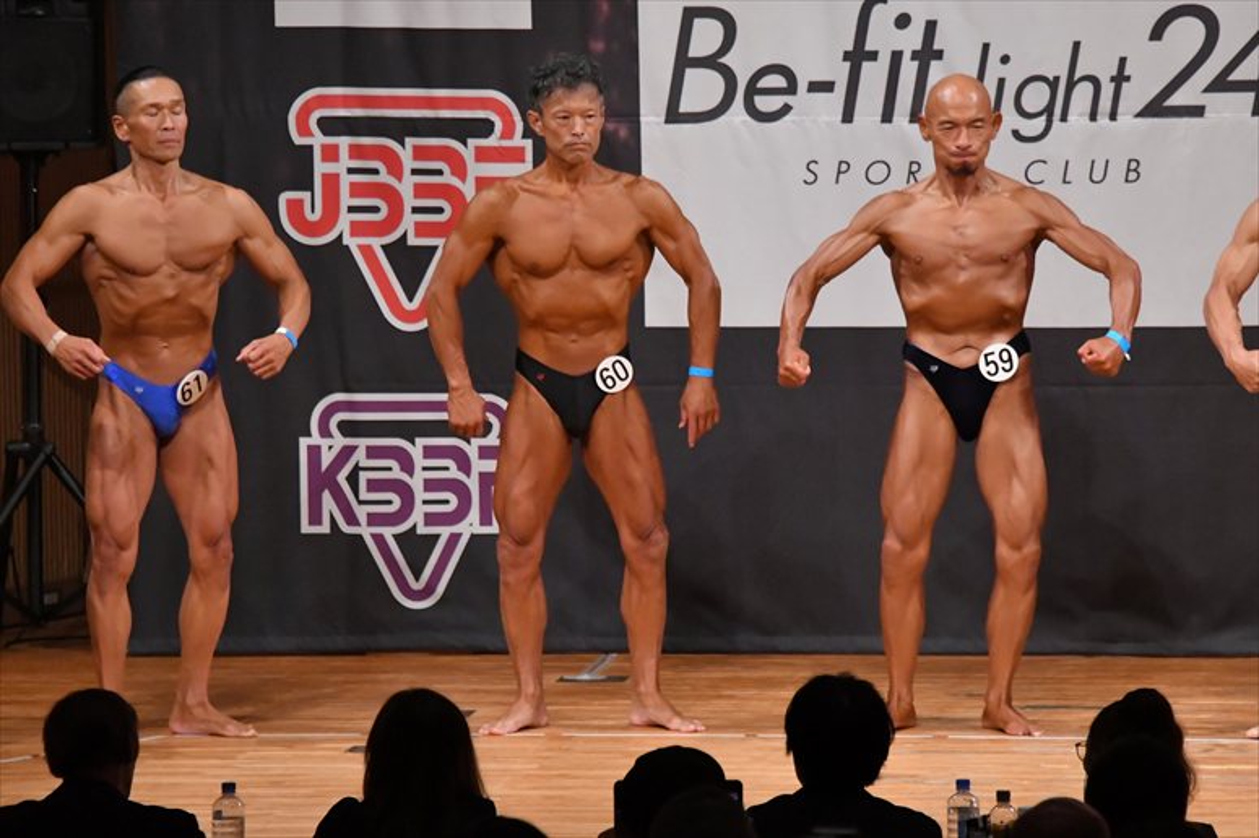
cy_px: 419
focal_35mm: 255
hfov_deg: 8.1
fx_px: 8914
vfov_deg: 5.4
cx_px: 630
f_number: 5.6
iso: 7200
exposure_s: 1/400
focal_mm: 170
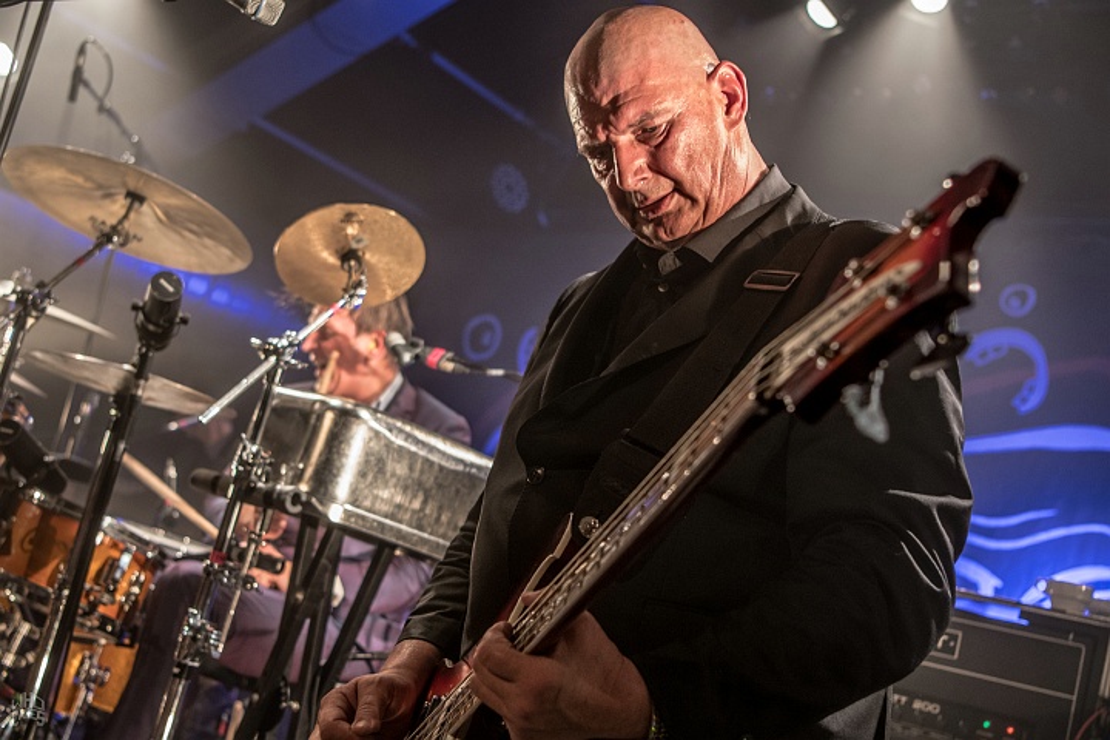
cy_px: 370
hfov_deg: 38.9
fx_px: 1572
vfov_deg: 26.5
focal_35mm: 51
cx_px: 555
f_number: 2.8
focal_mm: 34
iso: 640
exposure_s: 1/125
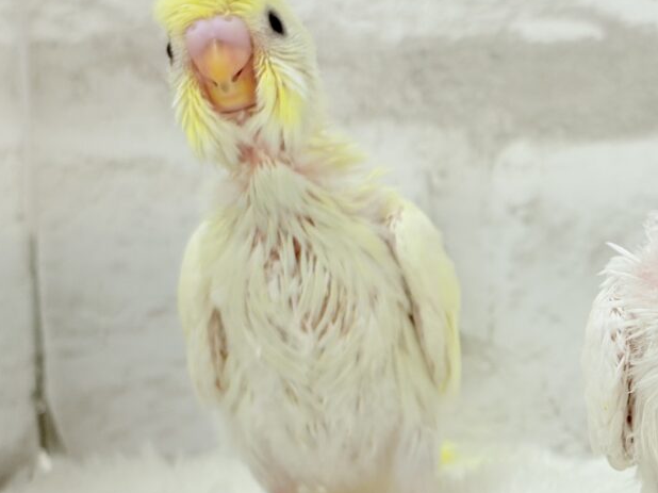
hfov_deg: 19.1
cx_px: 599
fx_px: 1919
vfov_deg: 14.6
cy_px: 313
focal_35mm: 101
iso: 64
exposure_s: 1/100
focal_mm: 5.96
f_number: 1.6
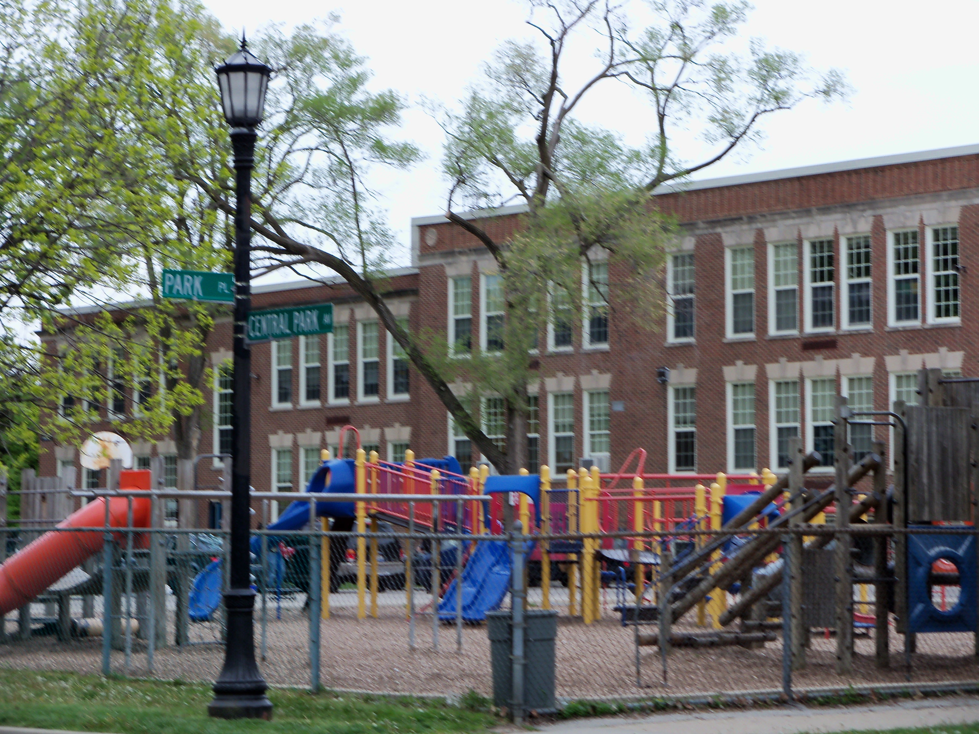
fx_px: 2998
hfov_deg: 18.5
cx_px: 490
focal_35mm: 106
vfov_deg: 14.0
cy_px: 367
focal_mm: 18.8
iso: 80
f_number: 4.2
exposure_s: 1/50
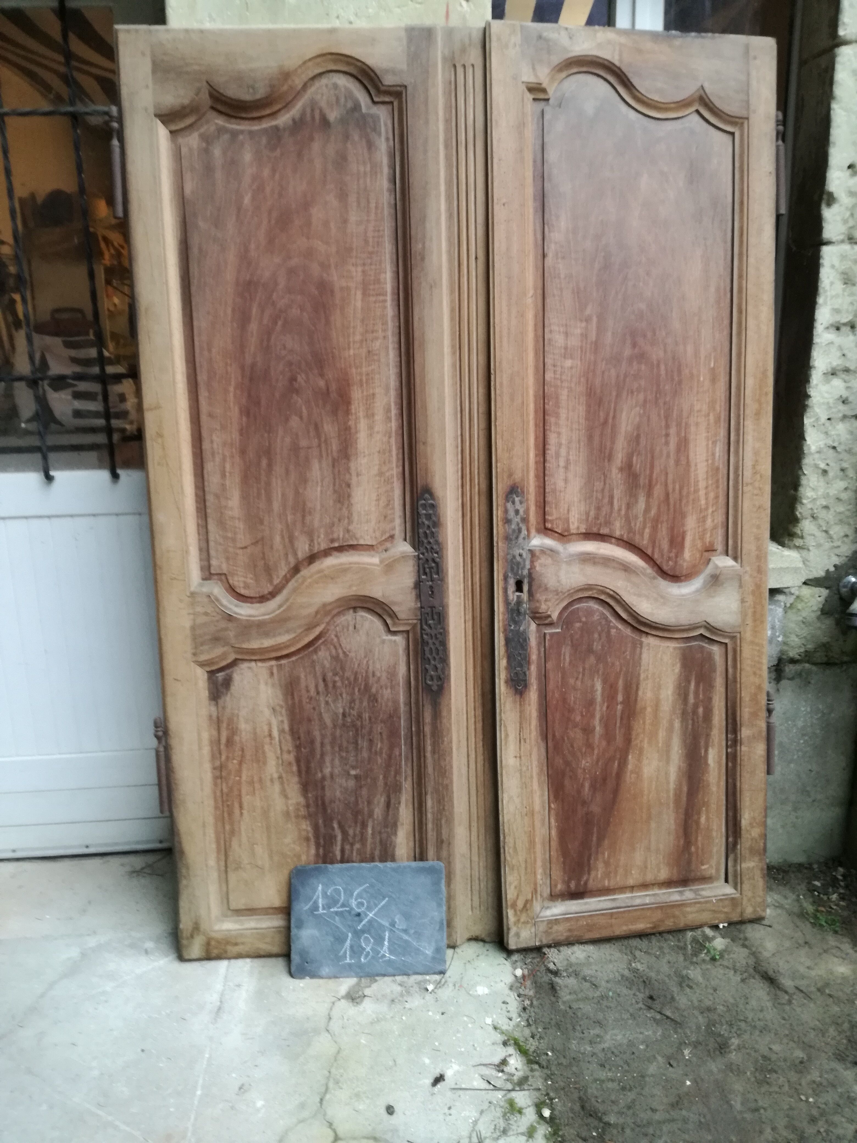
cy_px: 572
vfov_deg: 65.3
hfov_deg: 51.4
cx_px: 428
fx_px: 891
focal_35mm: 27
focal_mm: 3.79
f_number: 2
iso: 250
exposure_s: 1/33.3
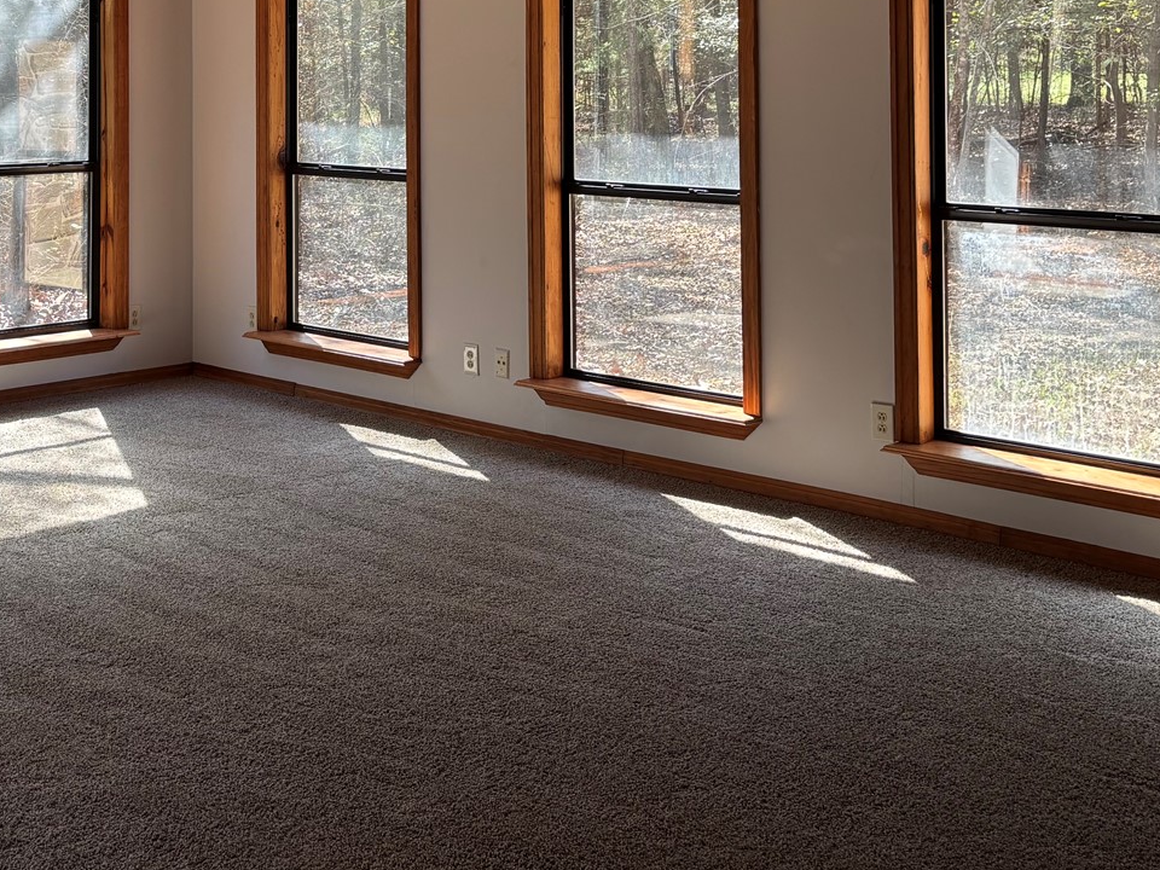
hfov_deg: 35.7
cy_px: 64
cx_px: 240
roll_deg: +0.1
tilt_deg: +0.4
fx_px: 1743
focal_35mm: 52
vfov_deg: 26.9
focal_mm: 5.96
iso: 32
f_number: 1.6
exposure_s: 1/121
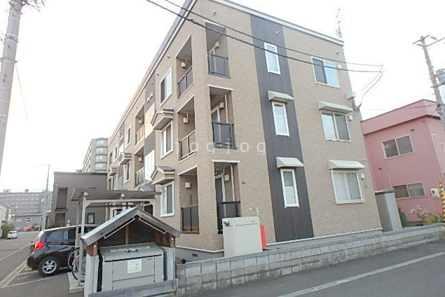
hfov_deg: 78.6
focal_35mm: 22
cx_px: 221
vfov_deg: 57.3
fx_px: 272
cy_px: 146
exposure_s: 1/60
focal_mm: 3.7
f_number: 3.5
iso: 160
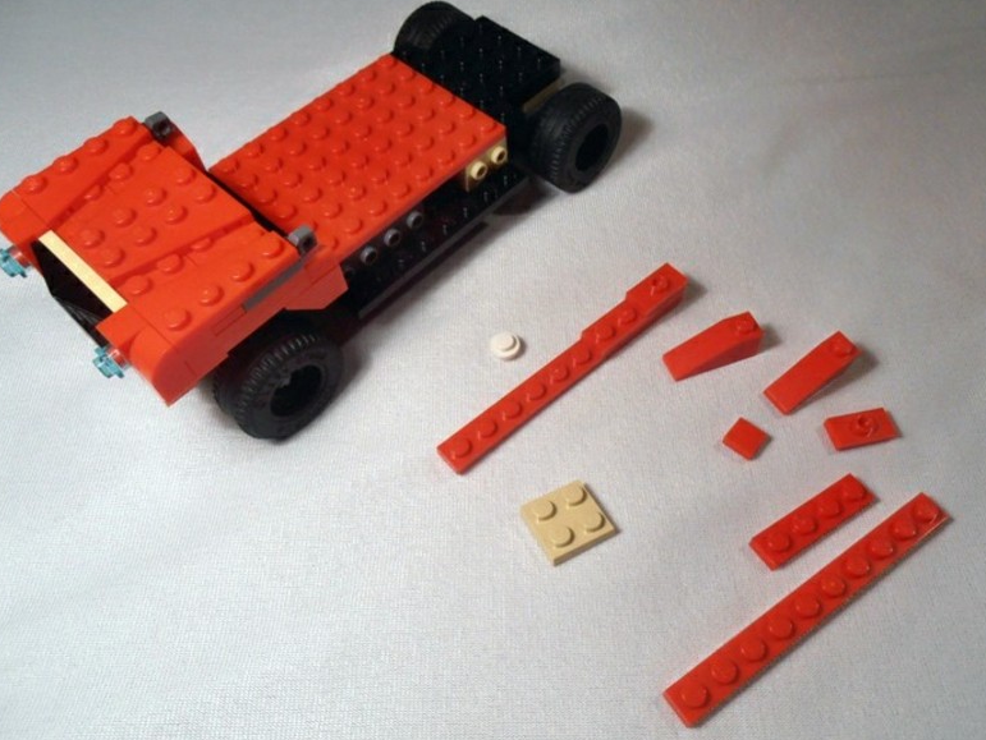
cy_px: 361
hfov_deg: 63.3
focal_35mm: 28
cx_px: 537
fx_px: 798
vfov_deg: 49.8
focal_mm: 4.2
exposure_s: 1/60
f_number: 3
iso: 80
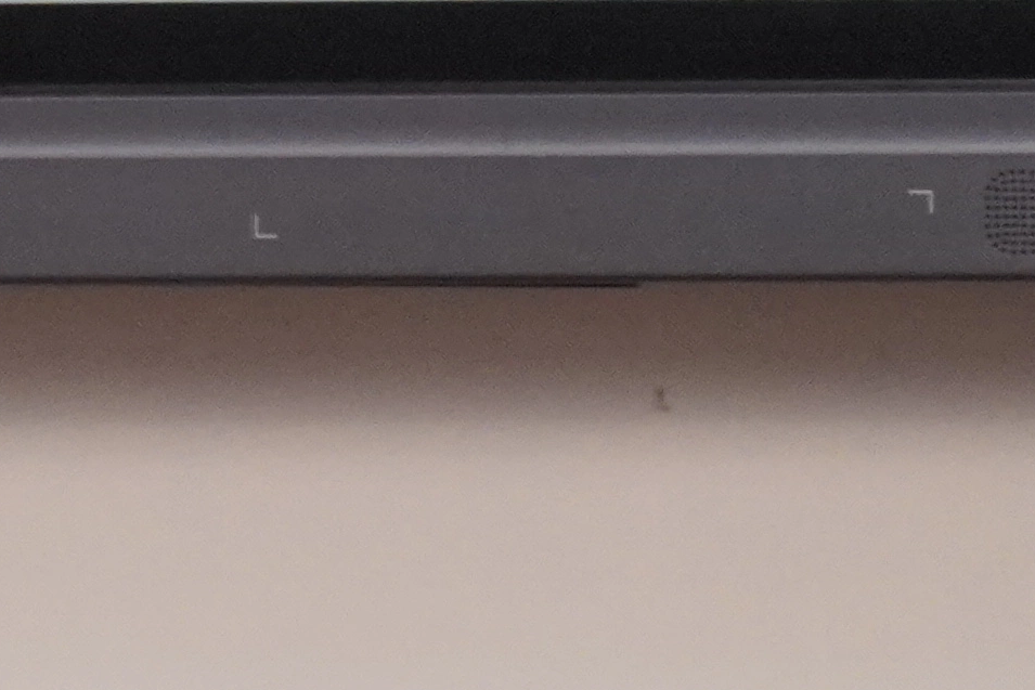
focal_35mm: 358
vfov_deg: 3.7
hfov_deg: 5.5
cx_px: -1794
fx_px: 10293
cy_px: -1395
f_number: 5.6
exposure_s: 1/160
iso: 2000
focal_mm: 38
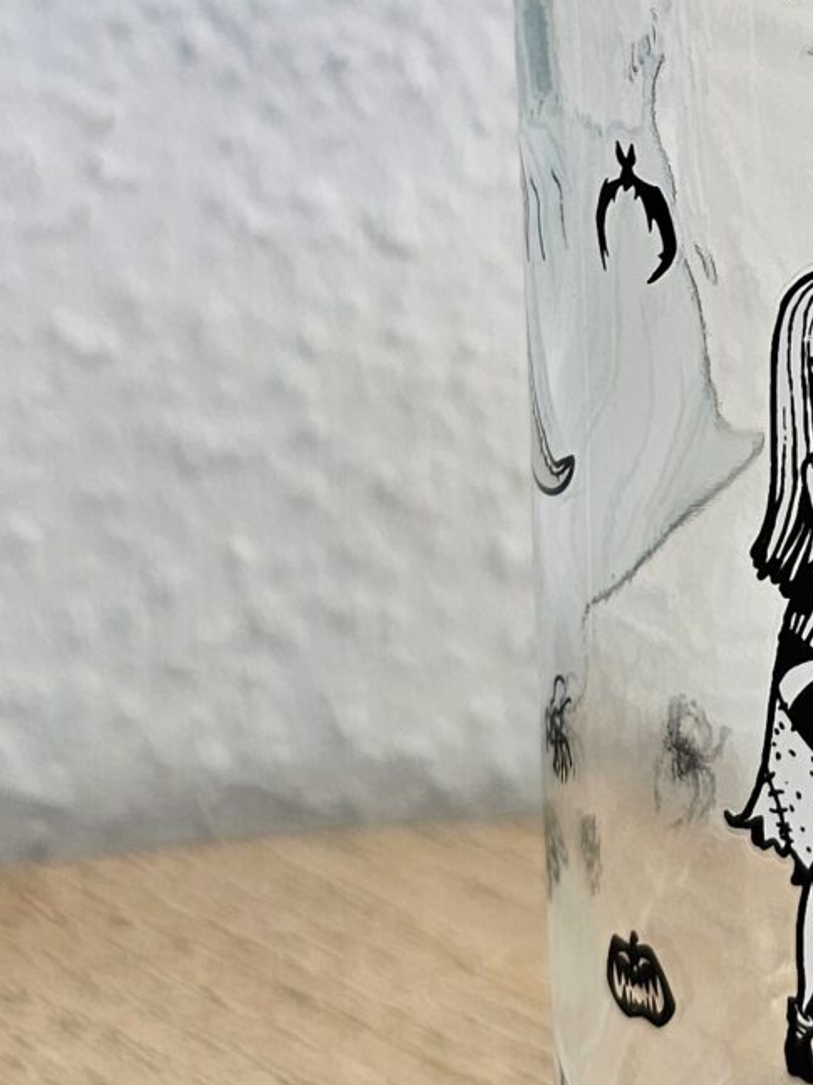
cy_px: -10
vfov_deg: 20.8
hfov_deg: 15.5
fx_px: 2851
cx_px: 1023
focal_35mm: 91
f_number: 1.7
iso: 25
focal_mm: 6.3
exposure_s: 1/120
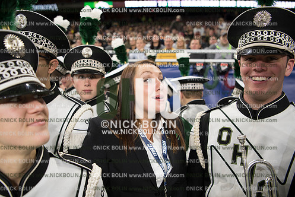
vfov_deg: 46.4
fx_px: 230
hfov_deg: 65.4
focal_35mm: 28
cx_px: 138
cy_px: 107
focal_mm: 24
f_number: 2.8
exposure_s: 1/640
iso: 1250
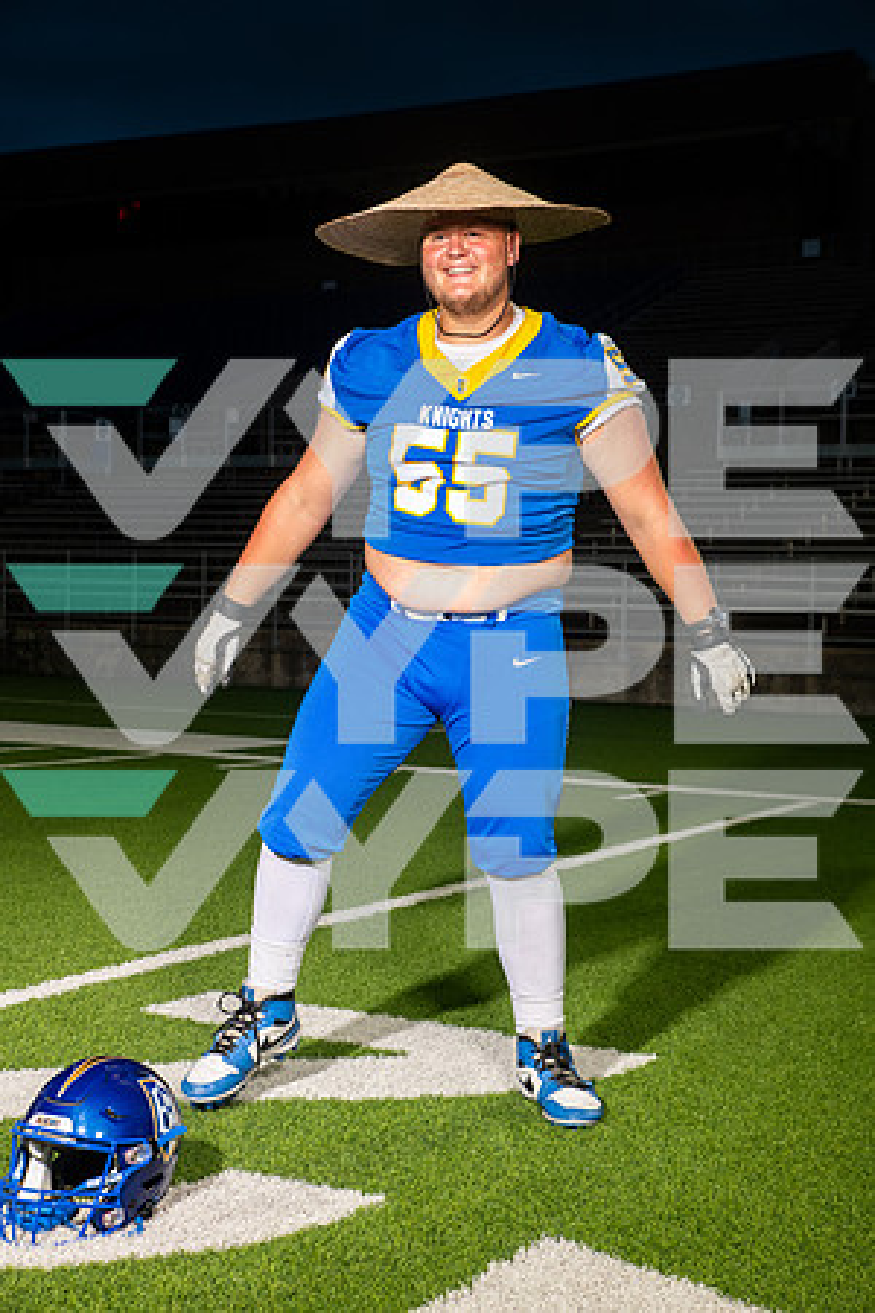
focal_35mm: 52
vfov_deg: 38.2
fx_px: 1896
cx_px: 438
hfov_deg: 26.0
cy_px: 656
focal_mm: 52
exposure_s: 1/320
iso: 800
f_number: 7.1
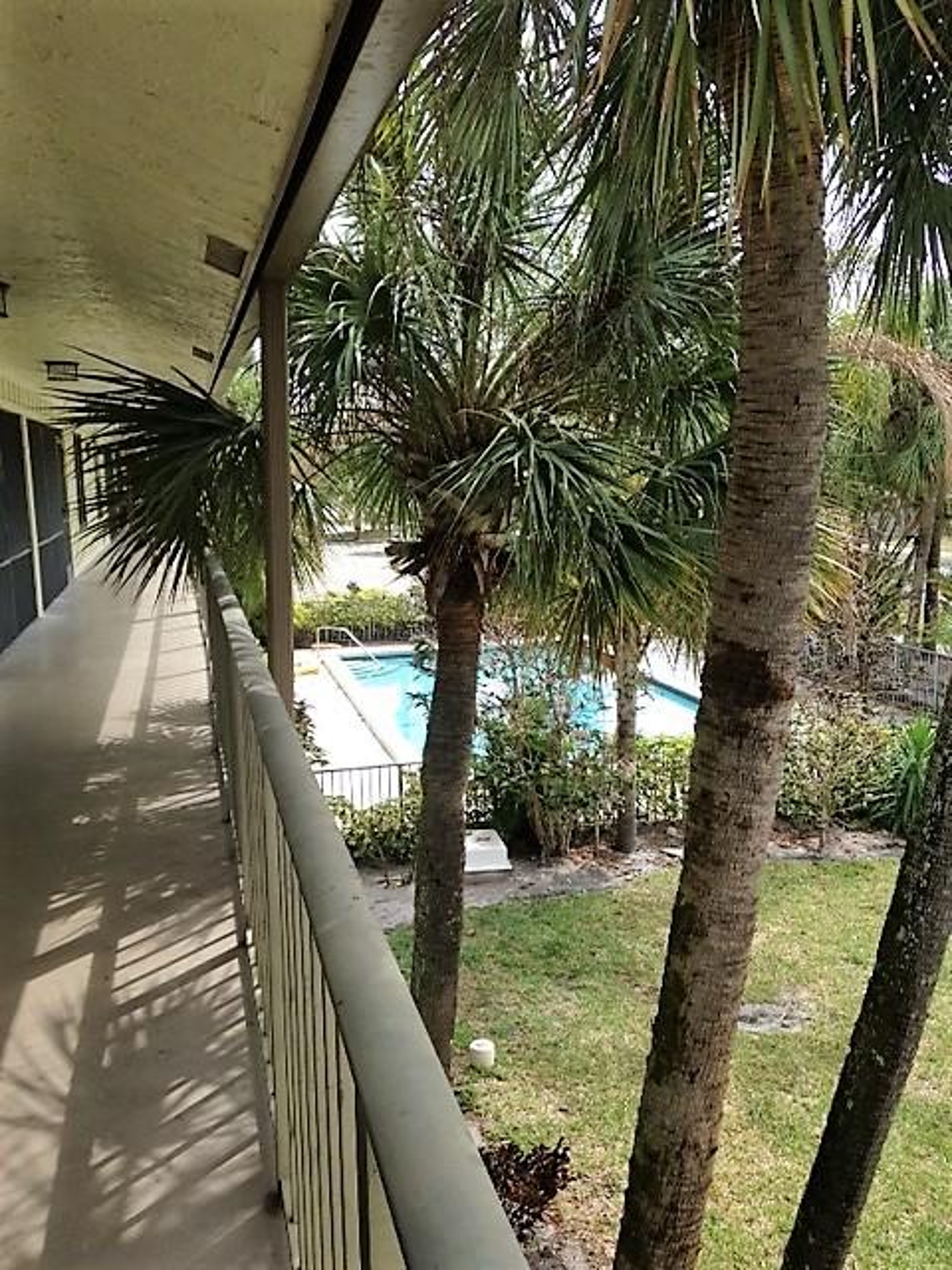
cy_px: 635
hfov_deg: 42.9
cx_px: 476
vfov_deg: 55.4
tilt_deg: -9.2
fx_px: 1210
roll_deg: +1.5
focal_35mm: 33
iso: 50
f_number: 2.4
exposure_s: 1/589
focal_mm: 4.12
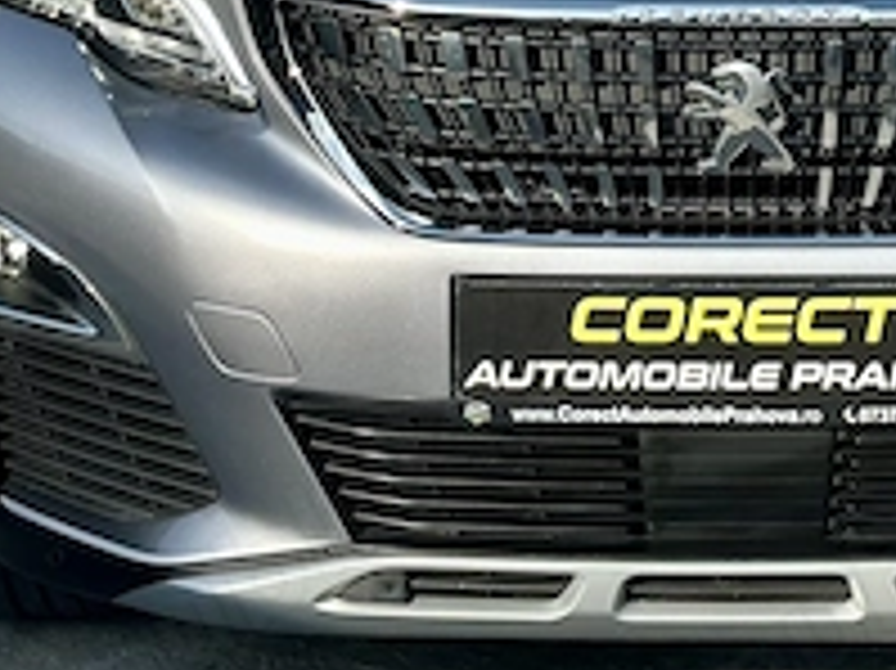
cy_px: -130
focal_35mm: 145
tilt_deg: -8.6
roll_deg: -0.2
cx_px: 680
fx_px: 3751
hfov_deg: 13.6
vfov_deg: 10.1
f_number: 1.78
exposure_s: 1/3876
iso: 80
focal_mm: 6.86
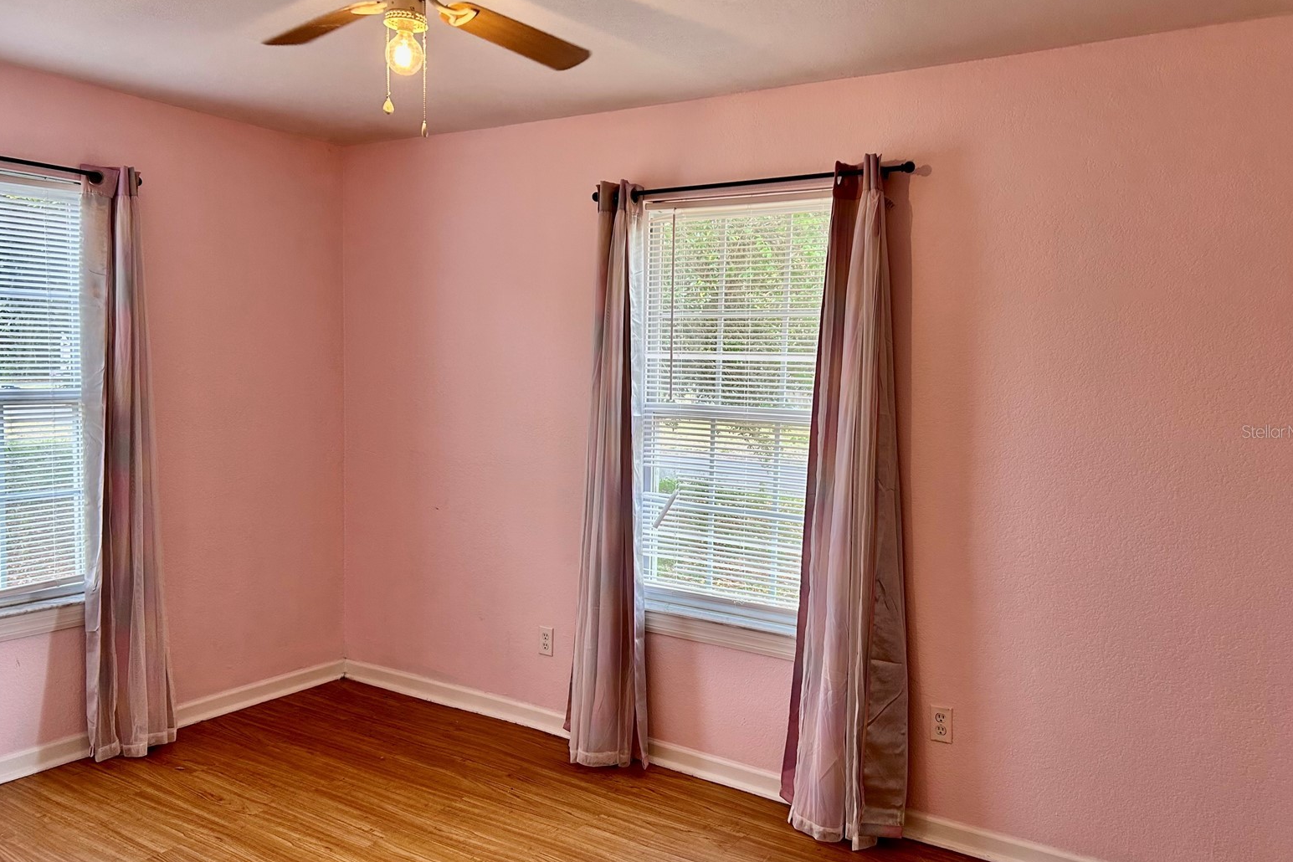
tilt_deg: -4.5
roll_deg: -1.0
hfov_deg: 65.5
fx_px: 1006
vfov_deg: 46.4
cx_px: 651
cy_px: 431
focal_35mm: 28
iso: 100
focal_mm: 5.7
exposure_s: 1/120
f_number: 1.5
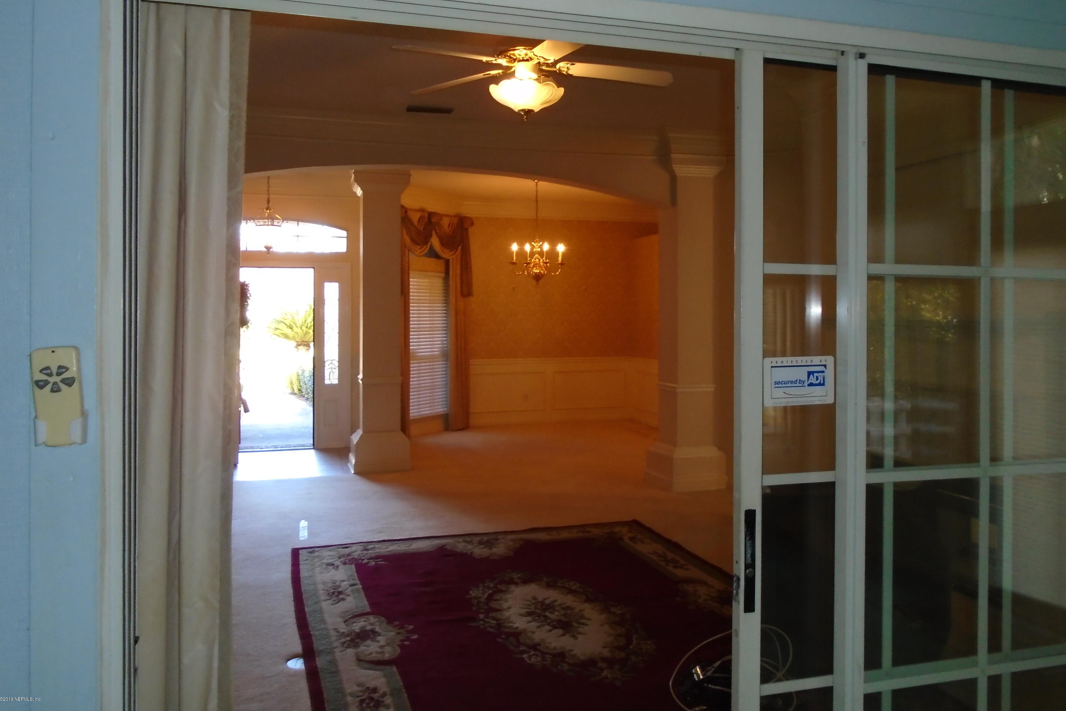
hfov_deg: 65.5
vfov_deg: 46.3
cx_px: 549
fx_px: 829
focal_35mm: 28
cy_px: 311
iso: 200
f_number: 3.2
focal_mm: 4.6
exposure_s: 1/30
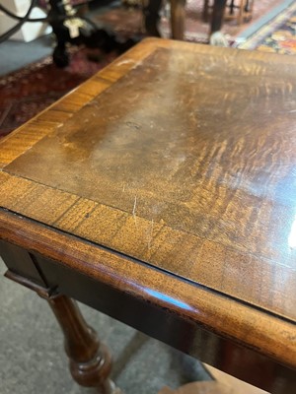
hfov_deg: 53.1
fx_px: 296
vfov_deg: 67.3
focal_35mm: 26
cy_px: 197
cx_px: 148
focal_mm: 5.1
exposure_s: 1/50
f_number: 1.6
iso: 400
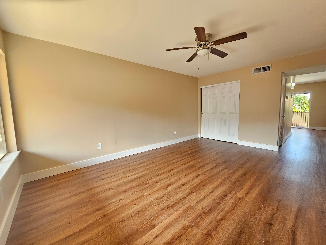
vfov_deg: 89.9
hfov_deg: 106.2
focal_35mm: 13
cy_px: 122
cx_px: 163
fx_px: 122
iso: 100
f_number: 2.2
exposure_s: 1/60
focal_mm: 2.2
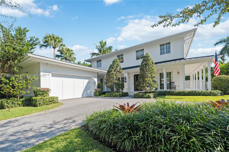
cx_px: 114
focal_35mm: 14
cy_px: 76
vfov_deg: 81.1
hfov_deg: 104.3
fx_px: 89
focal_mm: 14
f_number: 5.6
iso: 50
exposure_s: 1/30
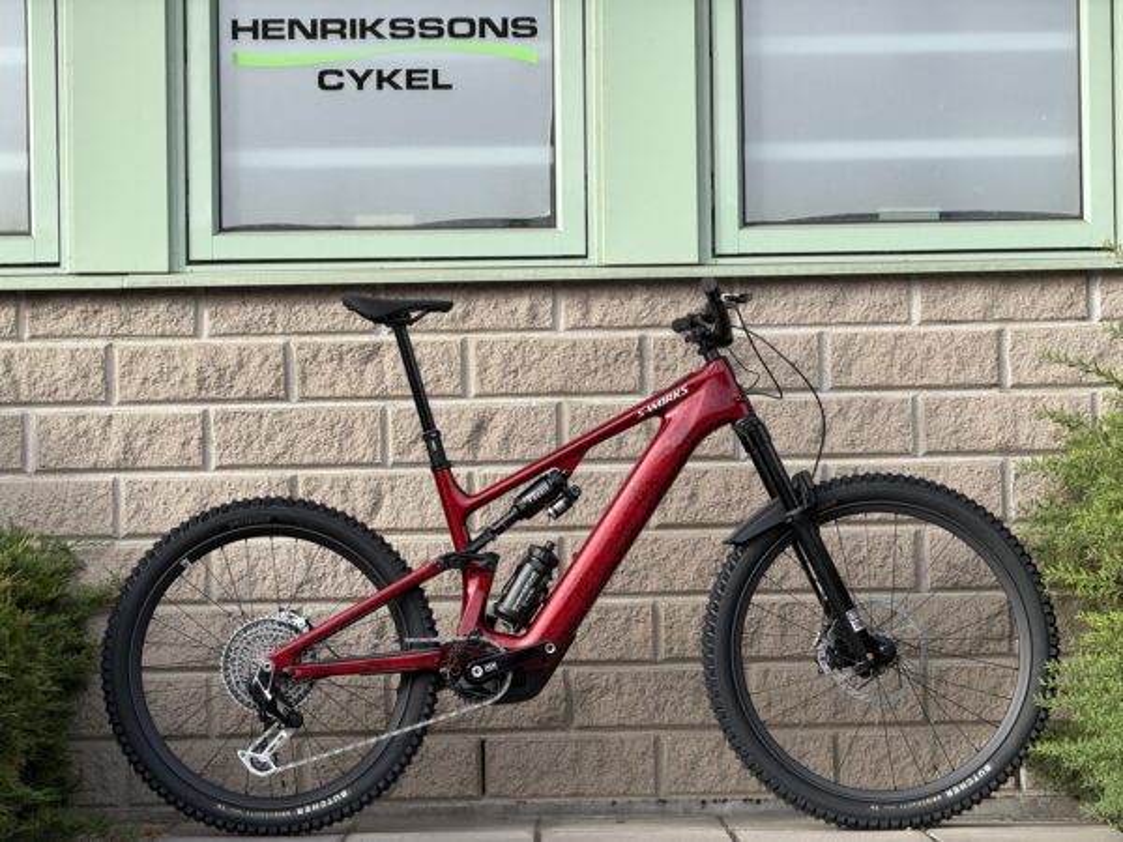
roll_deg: +0.2
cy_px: 421
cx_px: 562
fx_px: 3244
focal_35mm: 100
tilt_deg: +2.3
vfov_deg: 14.8
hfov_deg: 19.6
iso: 50
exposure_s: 1/284
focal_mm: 16.89
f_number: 2.8
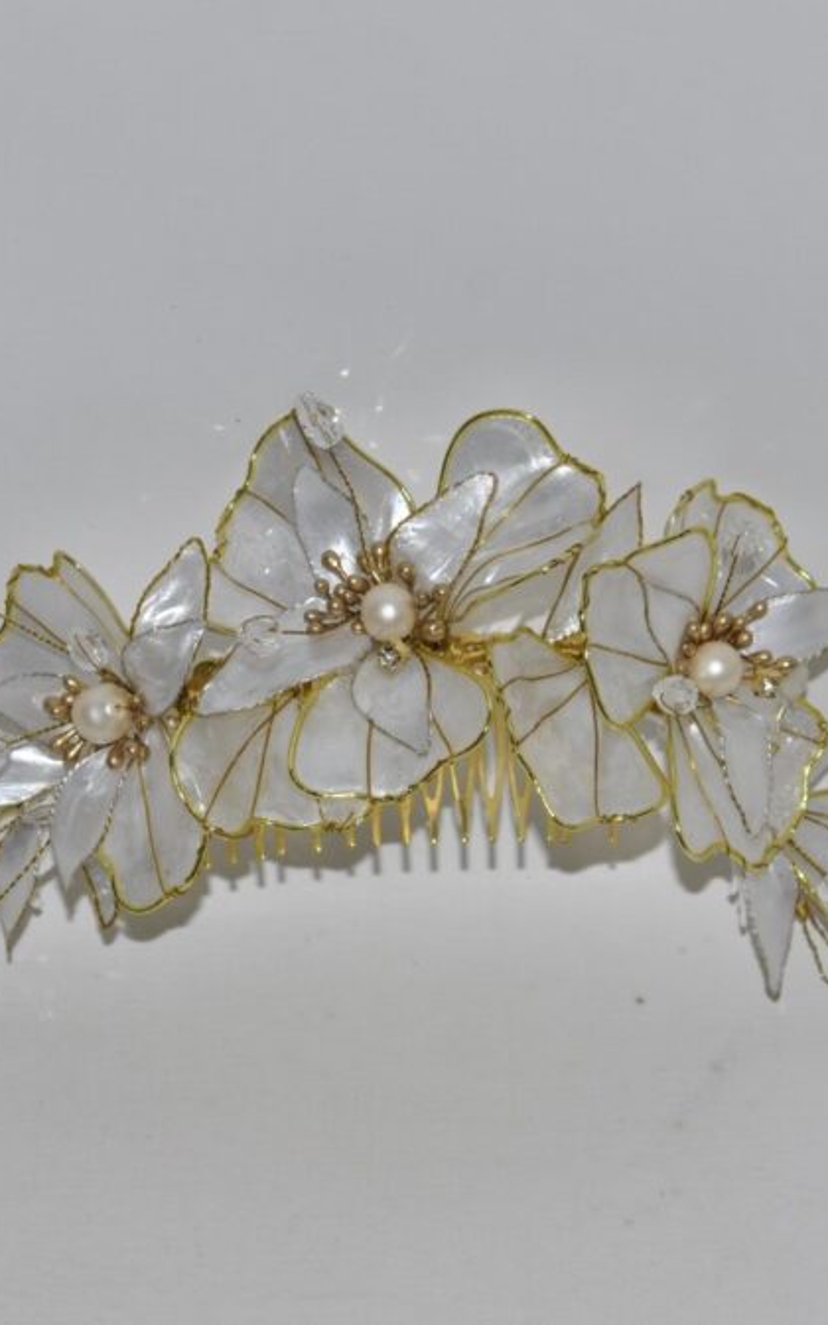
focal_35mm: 85
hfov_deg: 15.5
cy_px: 662
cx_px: 416
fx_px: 3051
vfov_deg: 24.5
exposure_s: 1/60
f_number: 7.1
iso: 200
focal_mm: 55
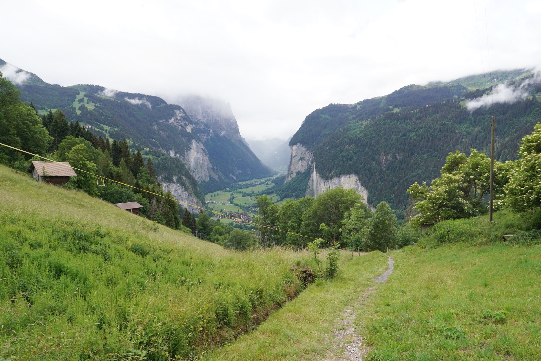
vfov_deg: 51.3
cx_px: 268
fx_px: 376
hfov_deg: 71.5
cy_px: 182
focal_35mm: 25
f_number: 16
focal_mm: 24
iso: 400
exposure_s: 1/100
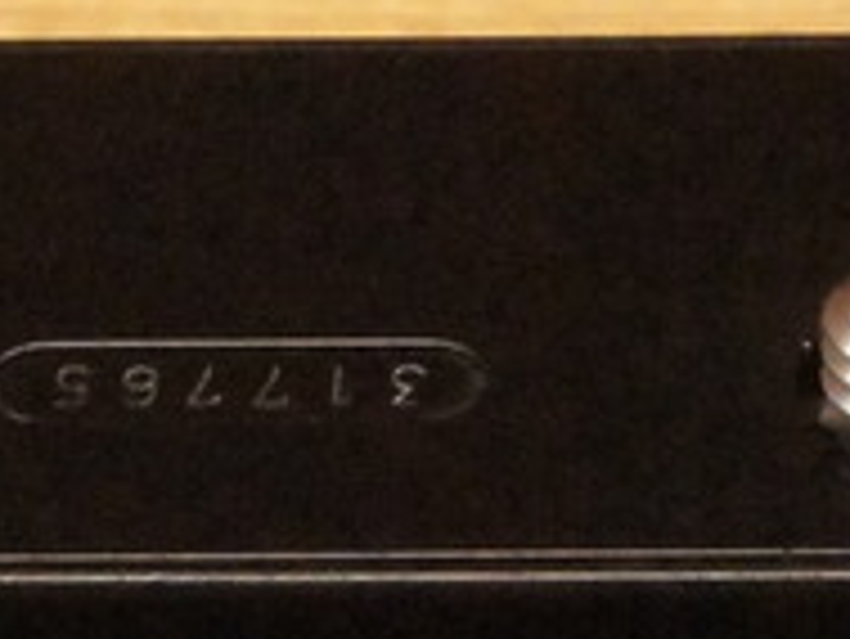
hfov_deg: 7.4
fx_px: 6512
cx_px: 922
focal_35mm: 265
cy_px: 592
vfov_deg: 5.6
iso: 6400
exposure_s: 1/80
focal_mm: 29
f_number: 18
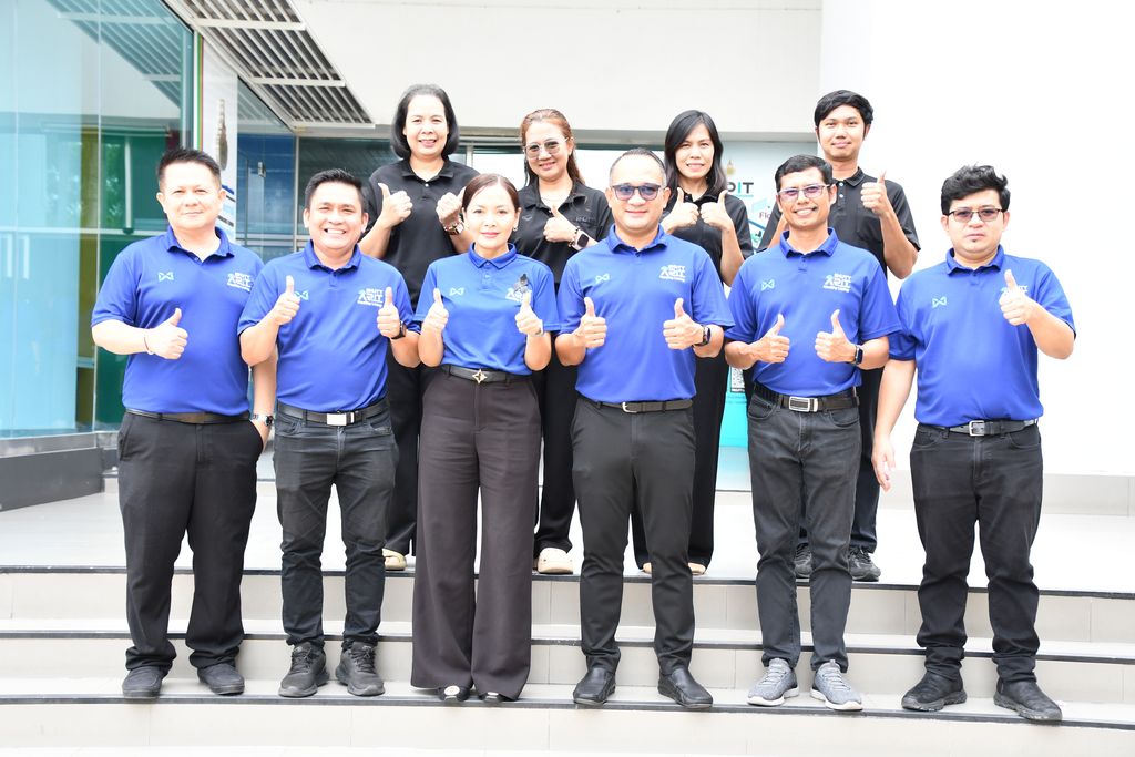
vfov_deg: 28.1
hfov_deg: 41.1
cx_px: 568
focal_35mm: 48
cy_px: 378
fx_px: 1513
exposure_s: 1/250
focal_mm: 32
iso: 400
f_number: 4.5
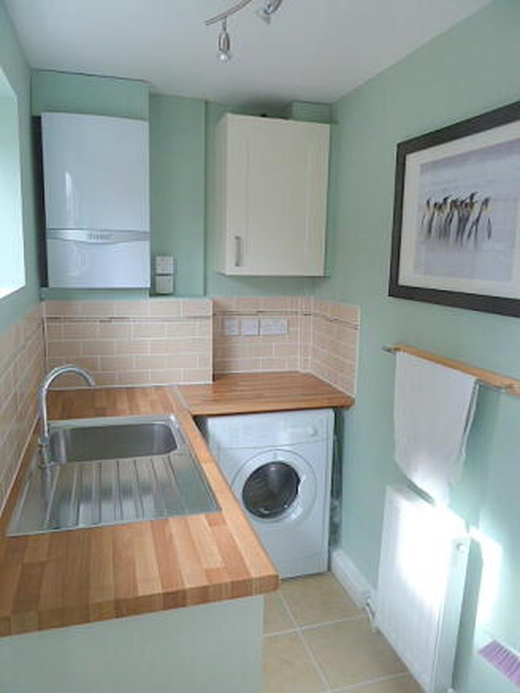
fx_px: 500
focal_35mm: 25
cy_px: 346
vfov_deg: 69.4
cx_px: 260
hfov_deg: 54.9
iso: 100
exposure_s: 1/30
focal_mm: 4.1
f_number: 3.3
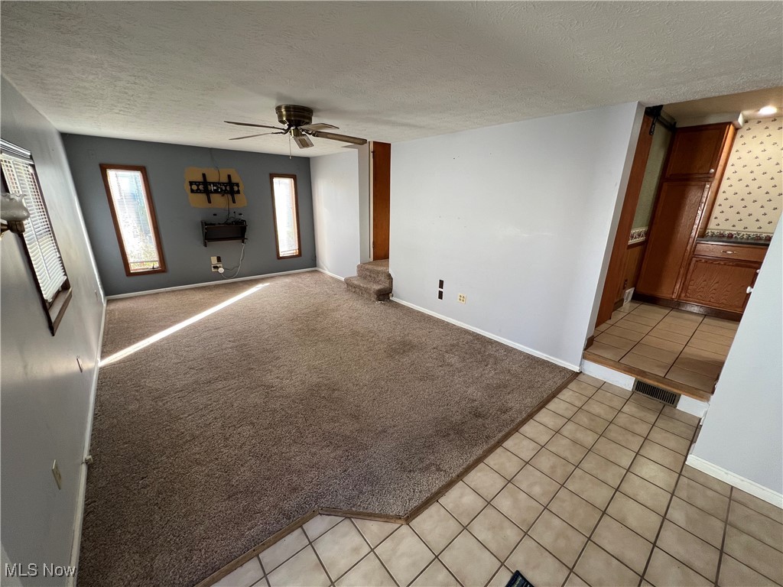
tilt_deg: -17.5
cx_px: 392
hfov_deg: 106.2
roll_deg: -0.9
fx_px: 294
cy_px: 294
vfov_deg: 89.9
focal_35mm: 13
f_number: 1.8
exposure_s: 1/120
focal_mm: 1.57
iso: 100
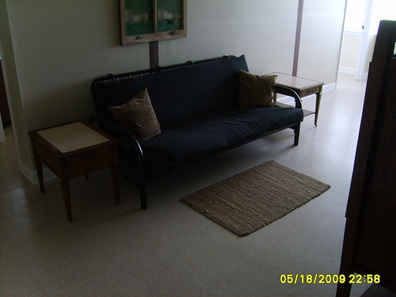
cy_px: 148
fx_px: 400
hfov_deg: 52.6
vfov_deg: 40.7
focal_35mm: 35
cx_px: 198
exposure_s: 1/30
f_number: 2.8
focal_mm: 5.8
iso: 104
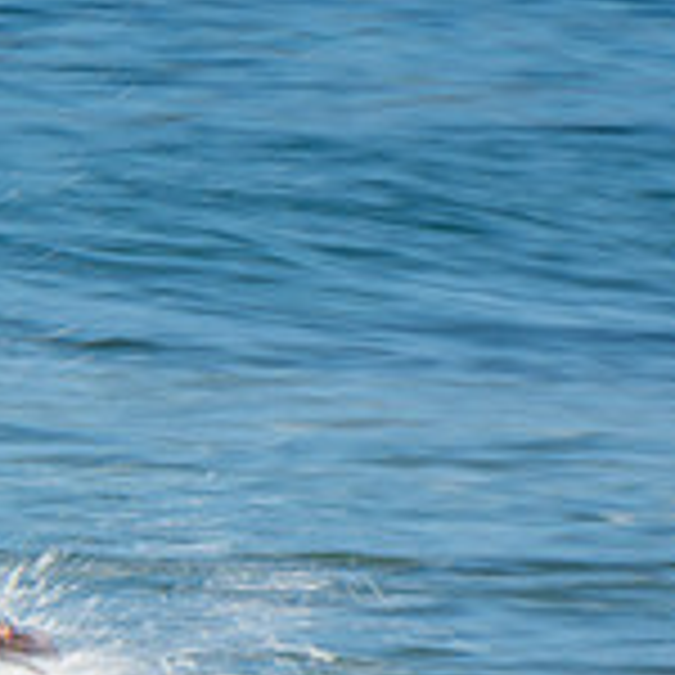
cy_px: 826
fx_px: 43615
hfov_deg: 0.9
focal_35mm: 1977
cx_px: -256
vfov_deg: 0.9
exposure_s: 1/30
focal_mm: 400
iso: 100
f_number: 22
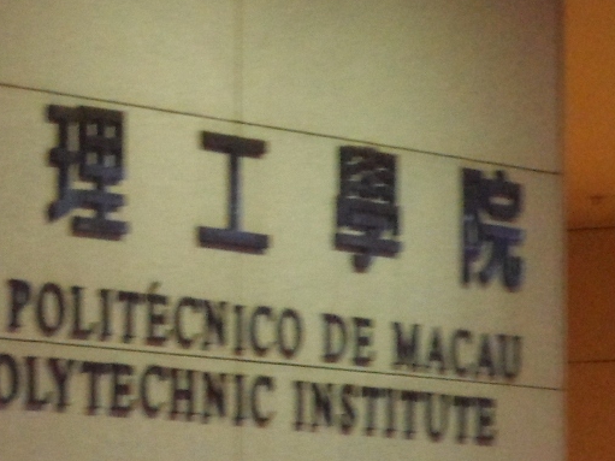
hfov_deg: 8.5
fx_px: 4085
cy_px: 531
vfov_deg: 6.4
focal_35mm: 230
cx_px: -81
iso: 400
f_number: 5.8
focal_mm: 13.2
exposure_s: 1/4
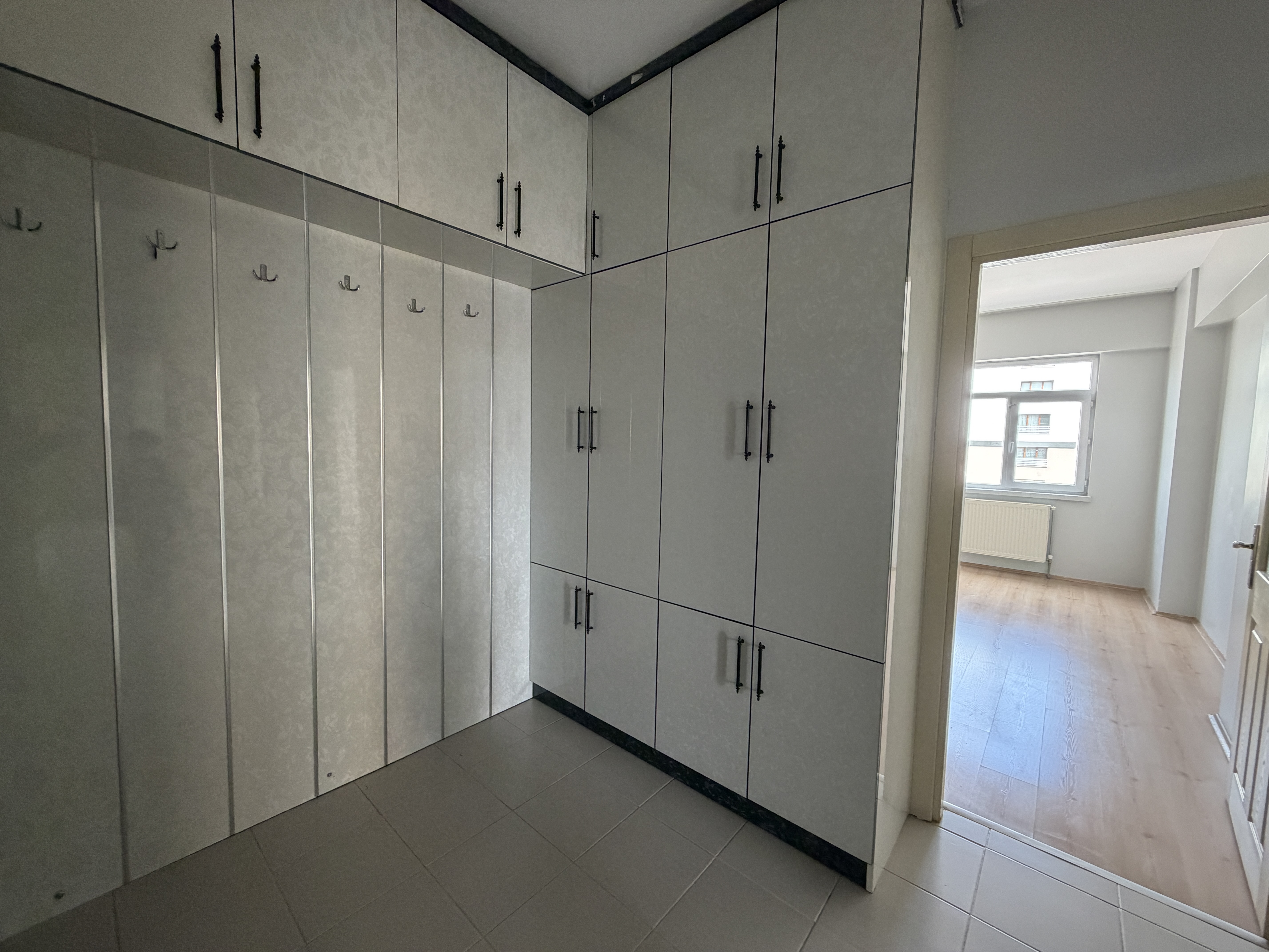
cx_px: 634
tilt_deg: -4.3
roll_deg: -0.9
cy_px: 476
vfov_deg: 85.7
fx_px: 513
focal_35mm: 14
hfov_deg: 102.1
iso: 320
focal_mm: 2.22
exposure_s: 1/88
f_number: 2.2
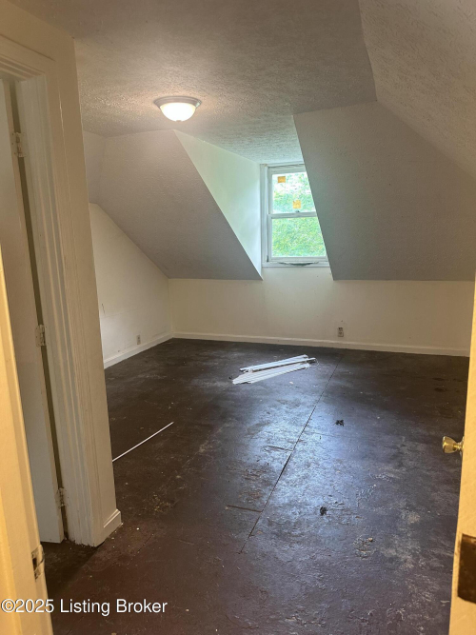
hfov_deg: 56.8
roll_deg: +0.7
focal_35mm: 24
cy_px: 318
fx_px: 440
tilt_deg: -10.3
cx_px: 238
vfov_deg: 71.6
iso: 200
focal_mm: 6.86
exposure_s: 1/60
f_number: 1.78
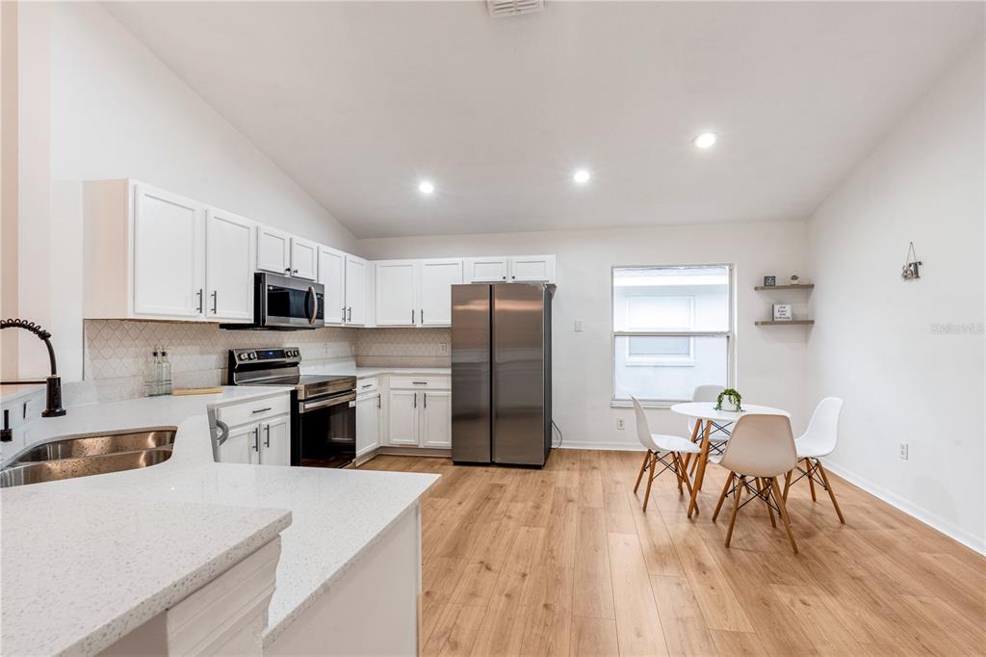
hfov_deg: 96.8
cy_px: 328
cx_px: 493
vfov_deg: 73.7
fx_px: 438
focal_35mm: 16
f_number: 11
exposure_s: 1/2.5
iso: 100
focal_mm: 16
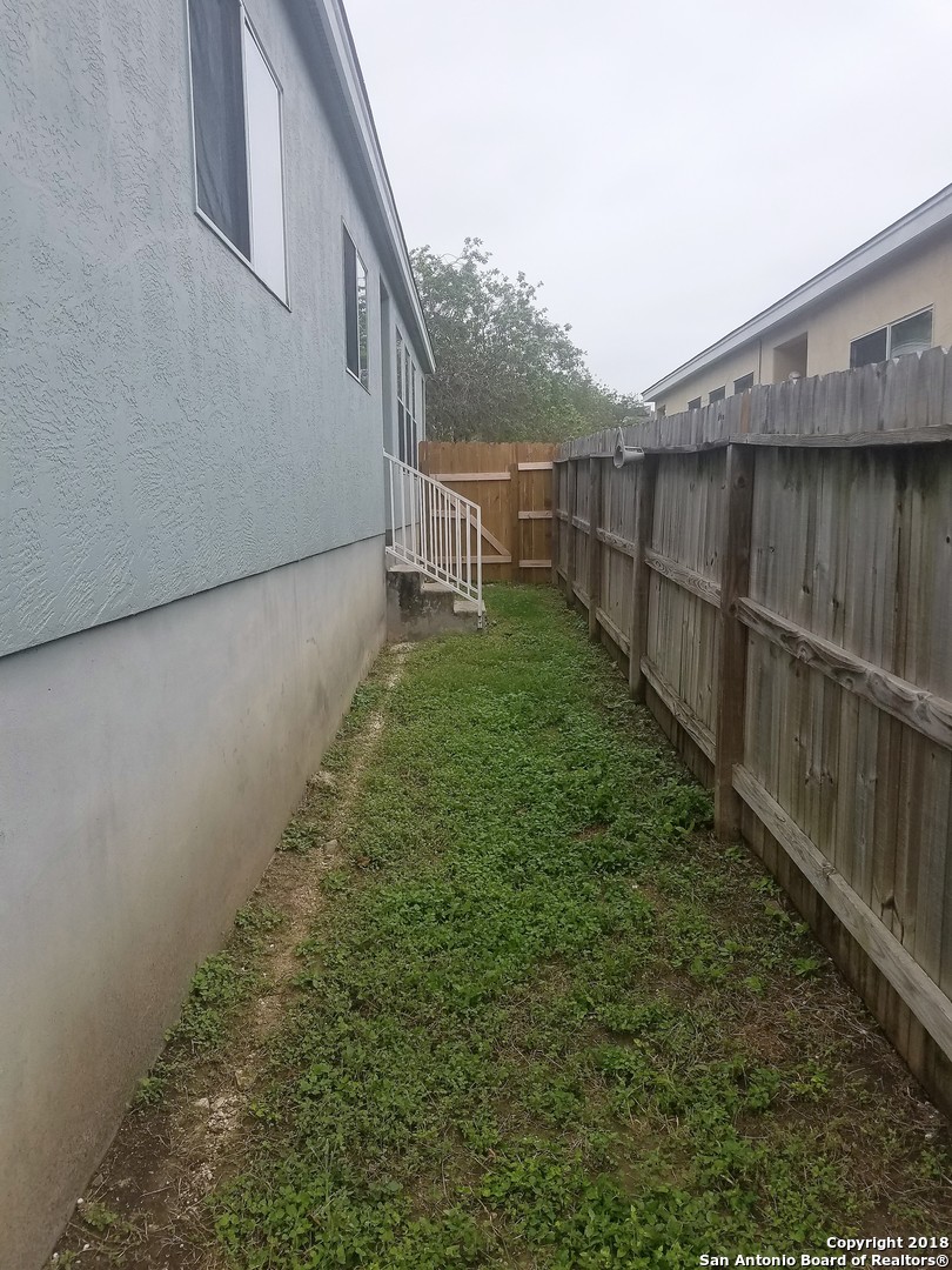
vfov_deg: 67.3
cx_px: 476
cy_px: 635
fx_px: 953
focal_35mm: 26
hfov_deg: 53.1
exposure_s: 1/622
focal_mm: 4.2
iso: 50
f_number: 1.7
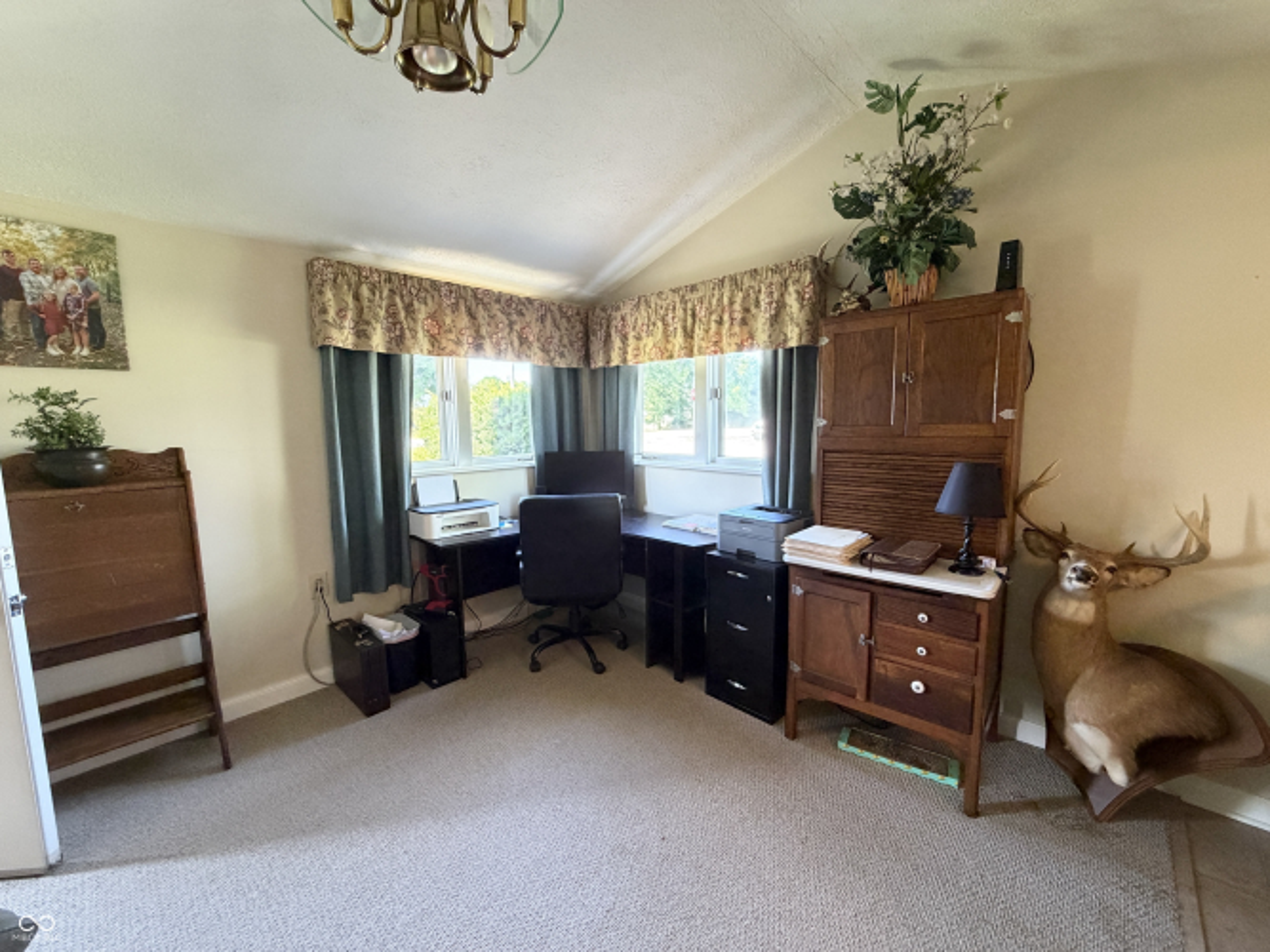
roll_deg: +0.5
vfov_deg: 85.7
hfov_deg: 102.1
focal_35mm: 14
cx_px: 635
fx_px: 514
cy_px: 476
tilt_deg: -6.6
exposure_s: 1/60
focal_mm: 2.22
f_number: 2.2
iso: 400
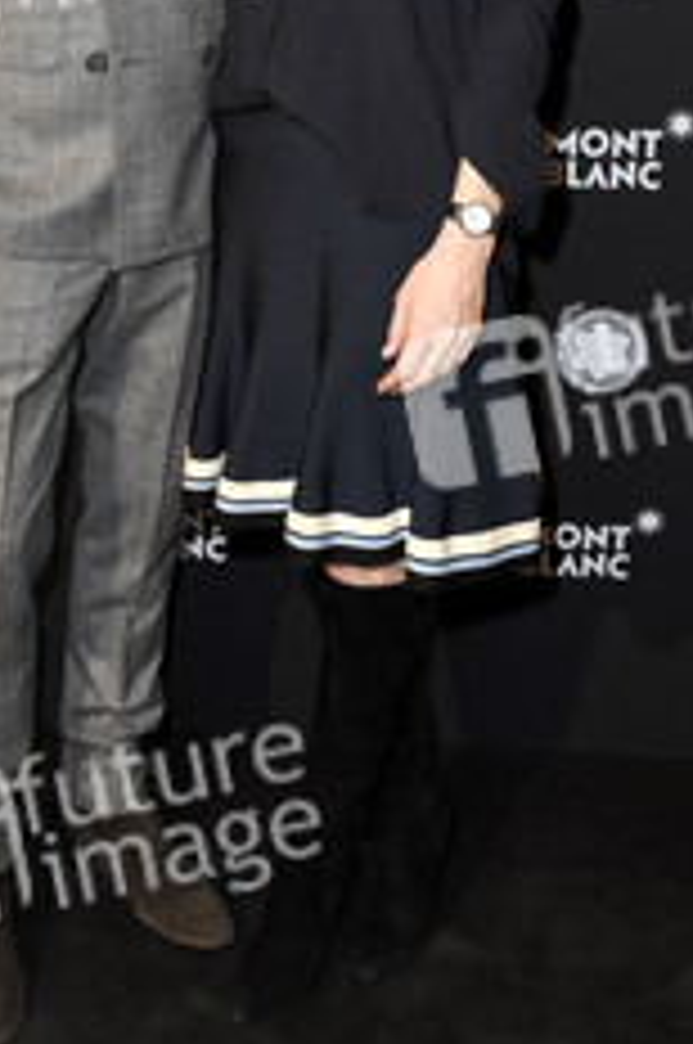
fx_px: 1651
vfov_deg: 33.7
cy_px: 158
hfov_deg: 23.6
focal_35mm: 57
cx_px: 220
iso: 2500
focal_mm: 22
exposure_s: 1/160
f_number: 6.3
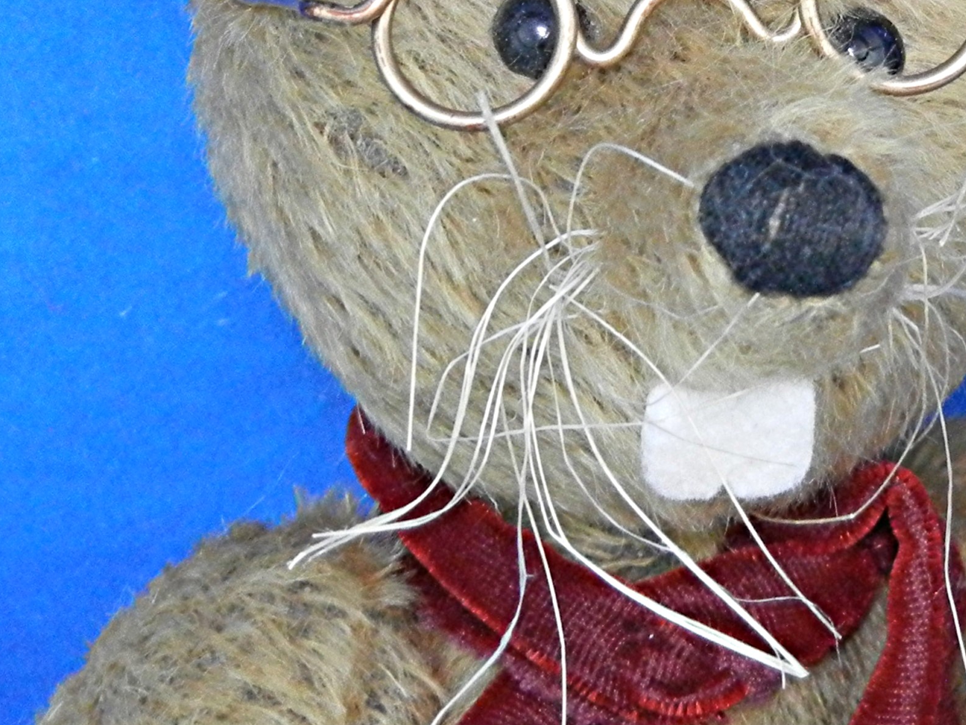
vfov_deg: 11.1
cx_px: 720
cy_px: 37
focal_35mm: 132
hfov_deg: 14.9
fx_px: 3684
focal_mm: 9.3
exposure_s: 1/30
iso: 701
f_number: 3.9
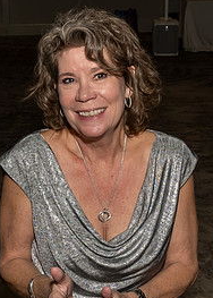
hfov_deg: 15.4
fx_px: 787
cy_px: 148
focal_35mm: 93
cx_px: 73
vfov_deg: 21.4
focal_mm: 18
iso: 1000
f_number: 7.1
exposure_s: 1/250
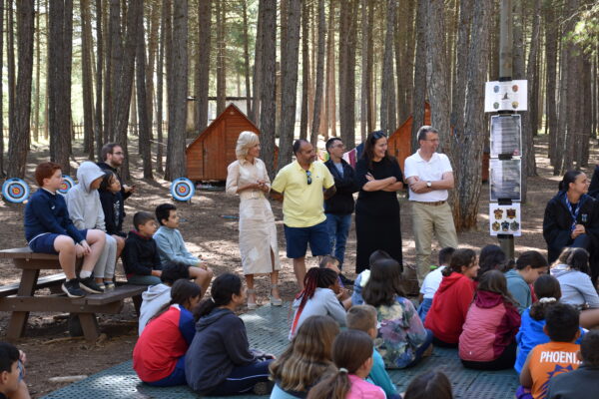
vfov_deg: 21.6
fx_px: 1048
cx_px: 300
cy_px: 200
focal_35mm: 63
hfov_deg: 31.9
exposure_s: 1/125
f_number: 5.6
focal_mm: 42
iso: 400
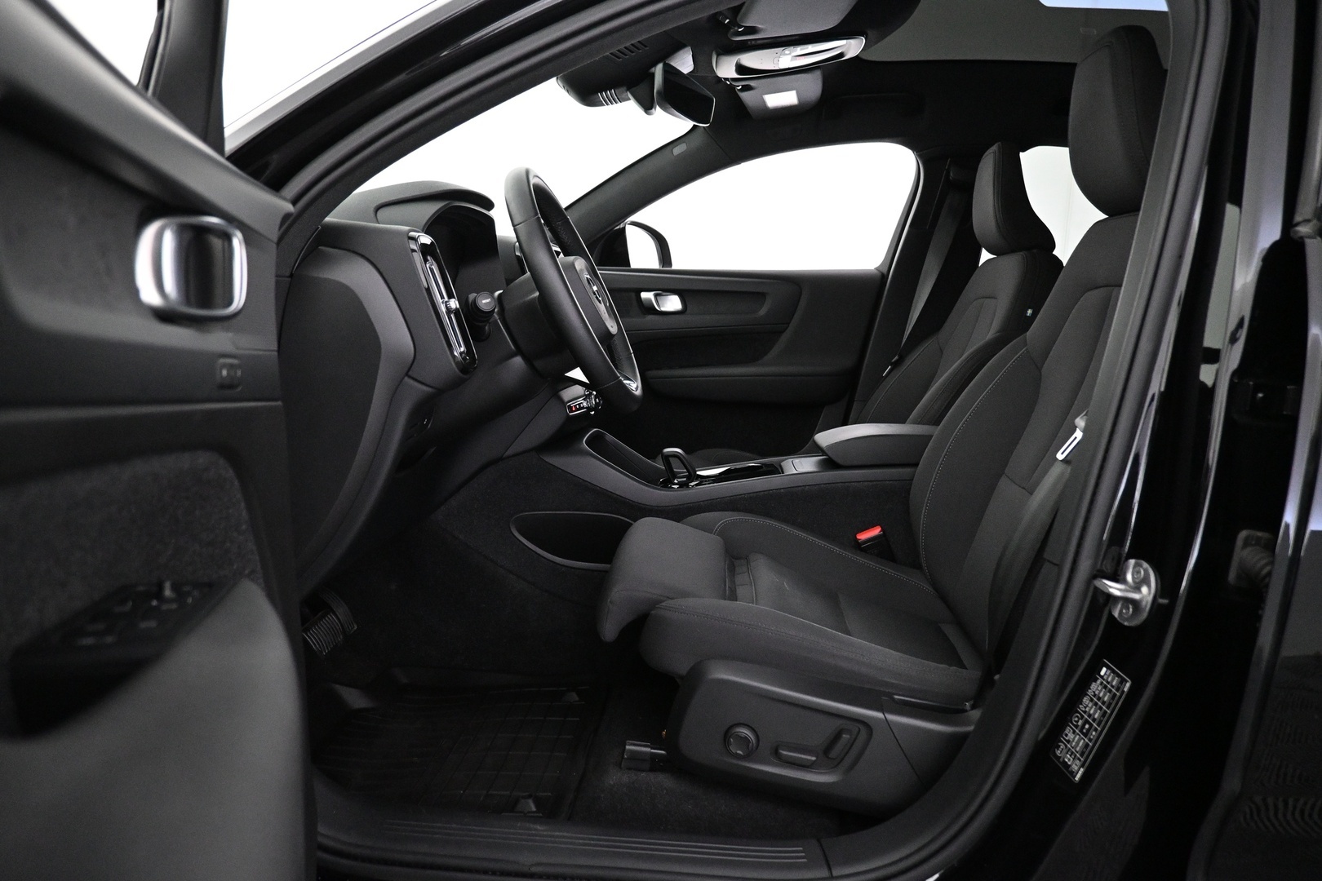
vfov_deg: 53.1
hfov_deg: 73.7
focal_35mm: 24
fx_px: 881
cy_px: 440
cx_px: 661
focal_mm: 16
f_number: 3.5
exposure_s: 1/60
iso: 4000
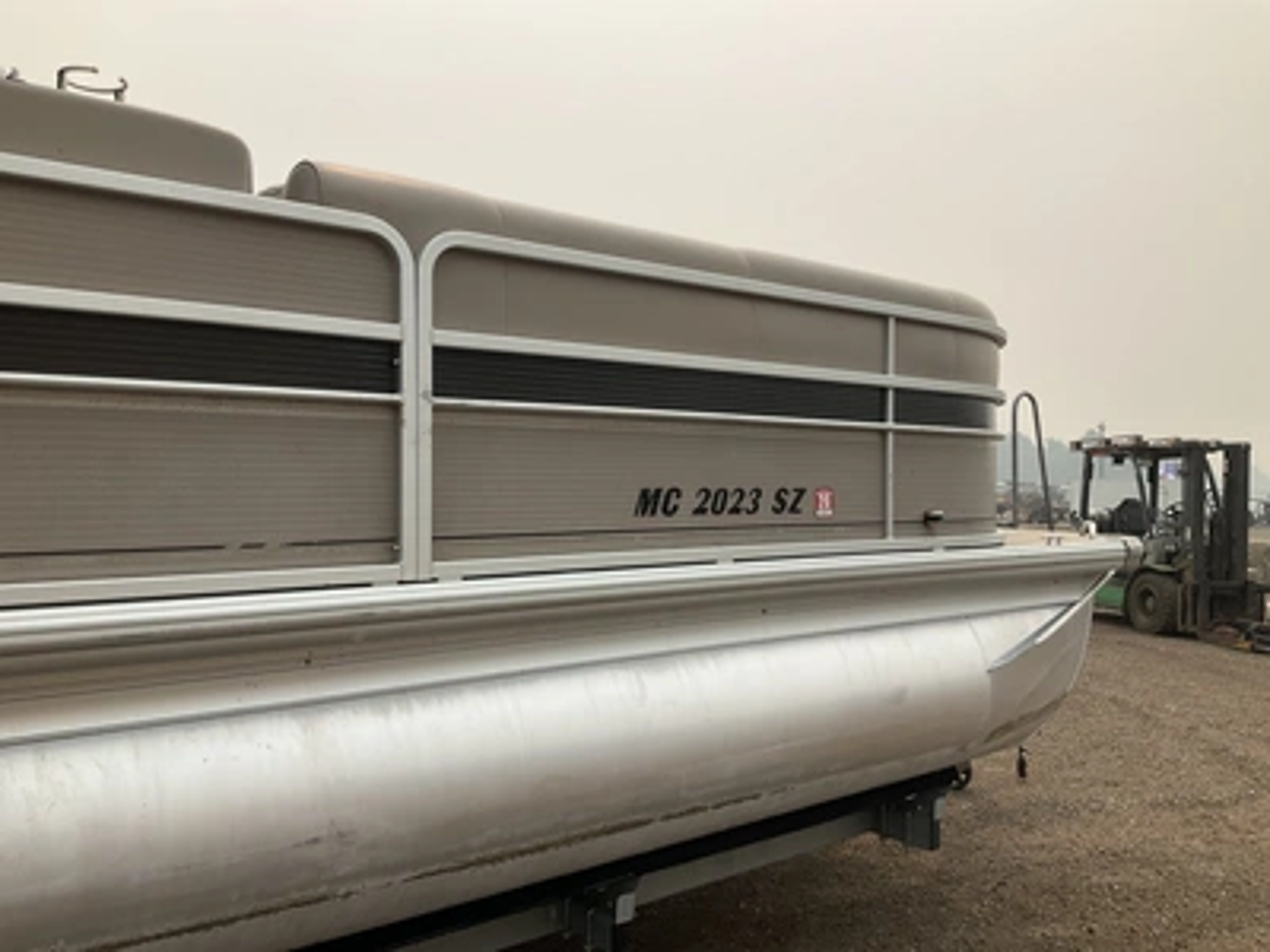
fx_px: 1064
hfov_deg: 61.7
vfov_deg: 48.2
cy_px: 476
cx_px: 635
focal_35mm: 29
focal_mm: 3
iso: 25
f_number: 1.8
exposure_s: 1/2801
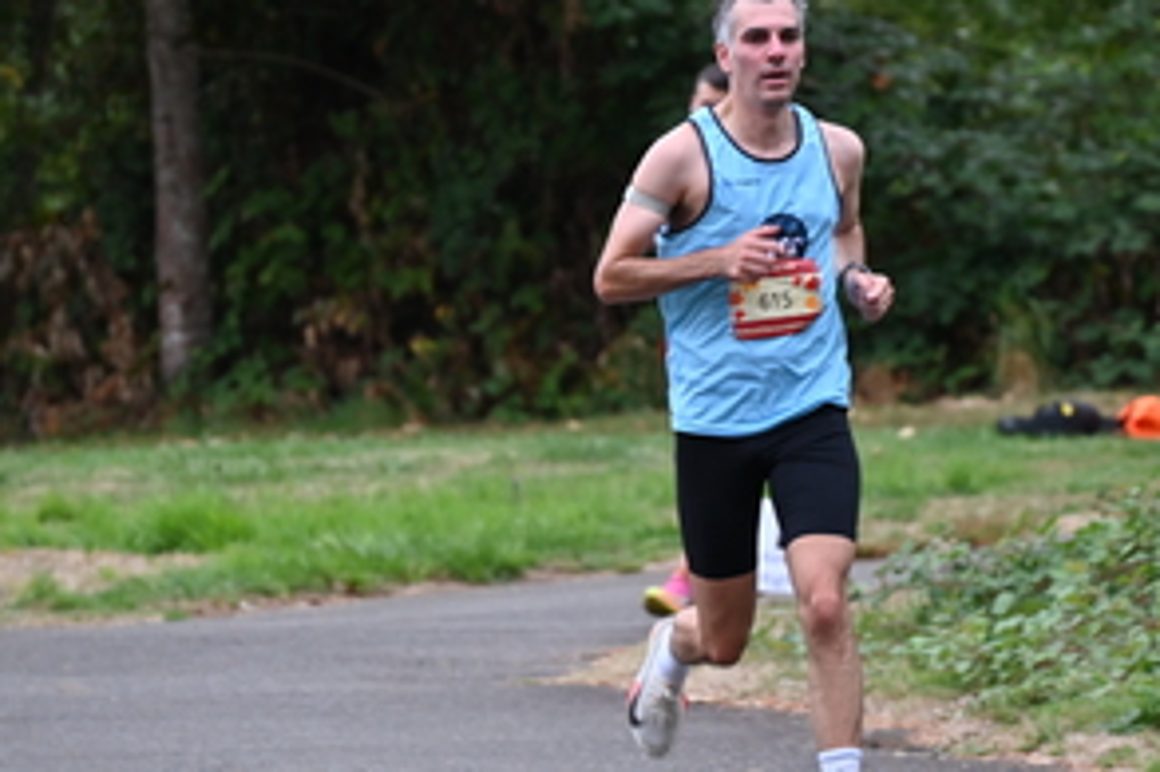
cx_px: 772
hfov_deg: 5.5
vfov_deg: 3.7
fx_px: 12108
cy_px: 346
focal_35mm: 376
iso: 1000
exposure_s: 1/250
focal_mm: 200
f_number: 6.3
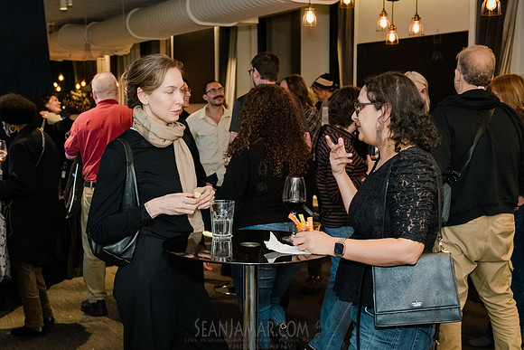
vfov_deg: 26.2
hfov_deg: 38.5
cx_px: 253
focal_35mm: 51
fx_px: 749
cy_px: 214
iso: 6400
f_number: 4
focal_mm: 42
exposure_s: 1/250
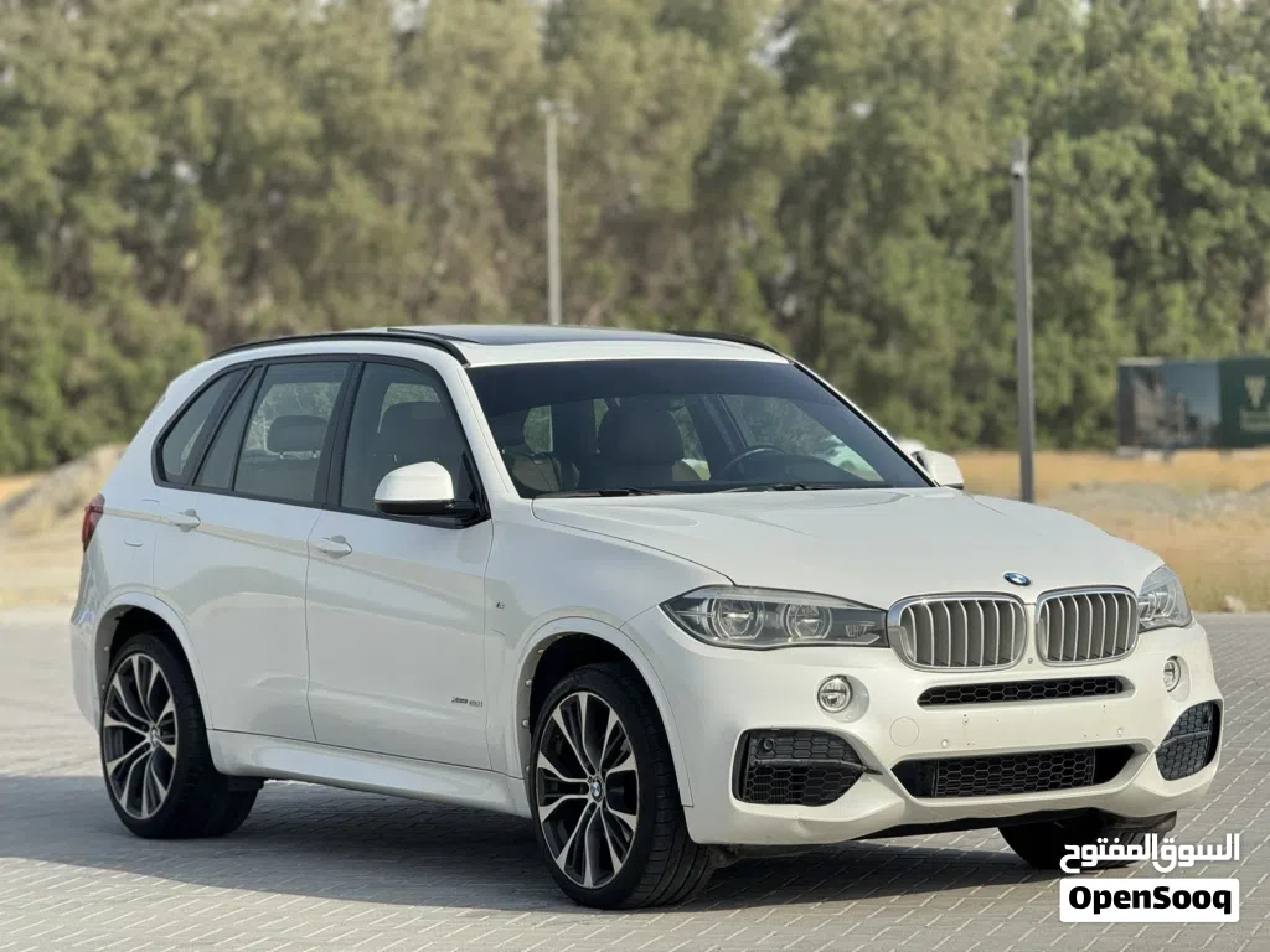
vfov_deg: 12.3
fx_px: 4403
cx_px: 635
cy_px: 476
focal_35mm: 120
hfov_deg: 16.4
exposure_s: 1/1248
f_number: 2.8
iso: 50
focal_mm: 15.66
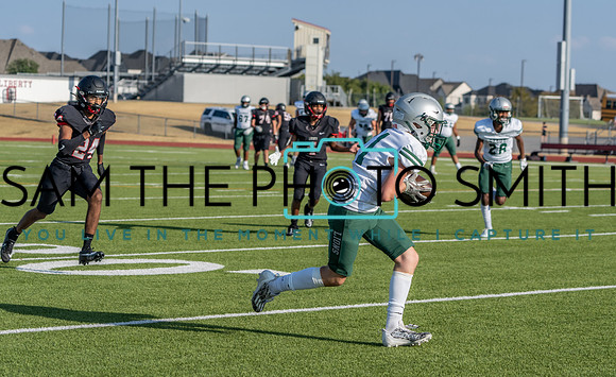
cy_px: 190
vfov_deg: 11.7
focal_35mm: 111
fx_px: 1845
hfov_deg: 19.0
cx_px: 324
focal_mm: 100
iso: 160
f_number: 5.6
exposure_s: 1/1250
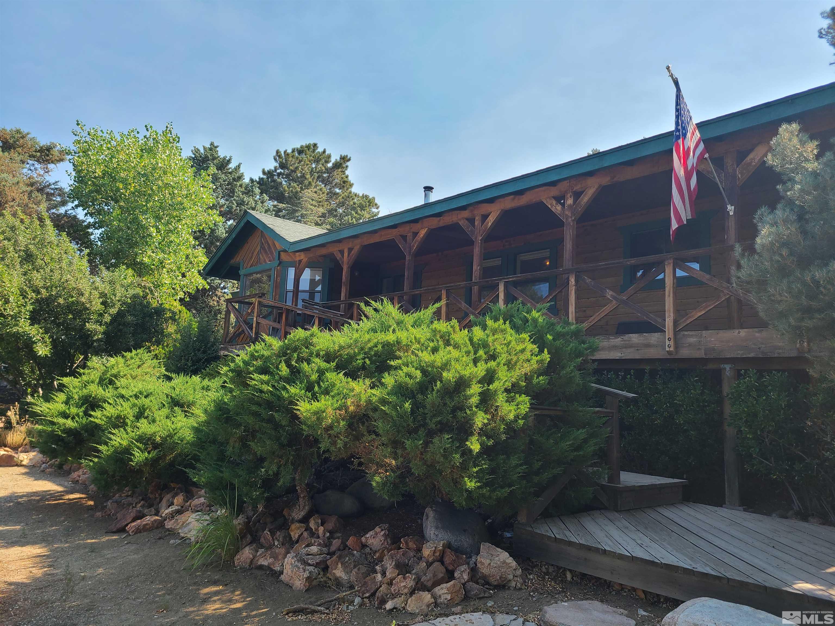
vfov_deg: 53.1
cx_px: 418
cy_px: 313
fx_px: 627
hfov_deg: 67.3
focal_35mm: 26
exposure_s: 1/902
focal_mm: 5.4
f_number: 1.8
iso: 40
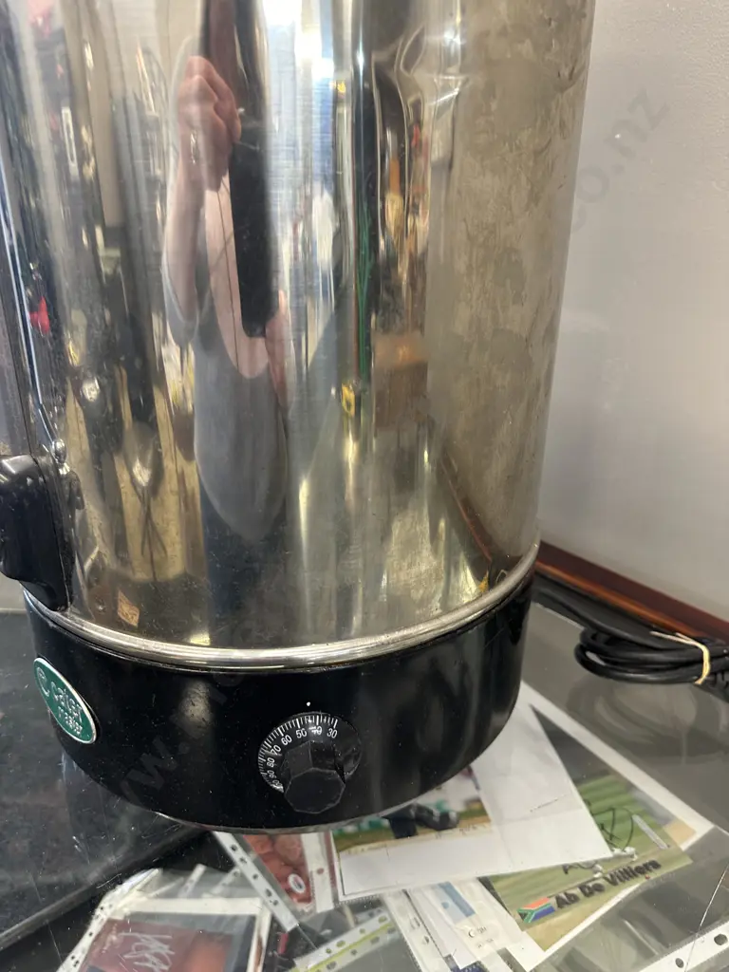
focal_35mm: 24
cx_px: 364
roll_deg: -0.9
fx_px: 674
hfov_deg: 56.8
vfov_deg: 71.6
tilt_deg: -23.8
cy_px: 486
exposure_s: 1/50
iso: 200
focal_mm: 6.86
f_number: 1.78
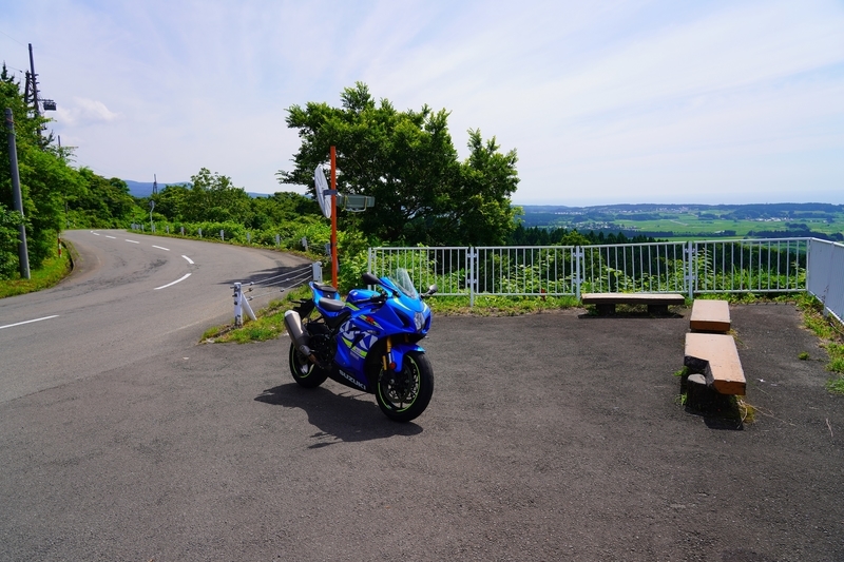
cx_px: 422
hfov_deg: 73.8
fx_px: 563
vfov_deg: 53.1
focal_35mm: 24
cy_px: 281
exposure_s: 1/640
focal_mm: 24
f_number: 5.6
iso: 100
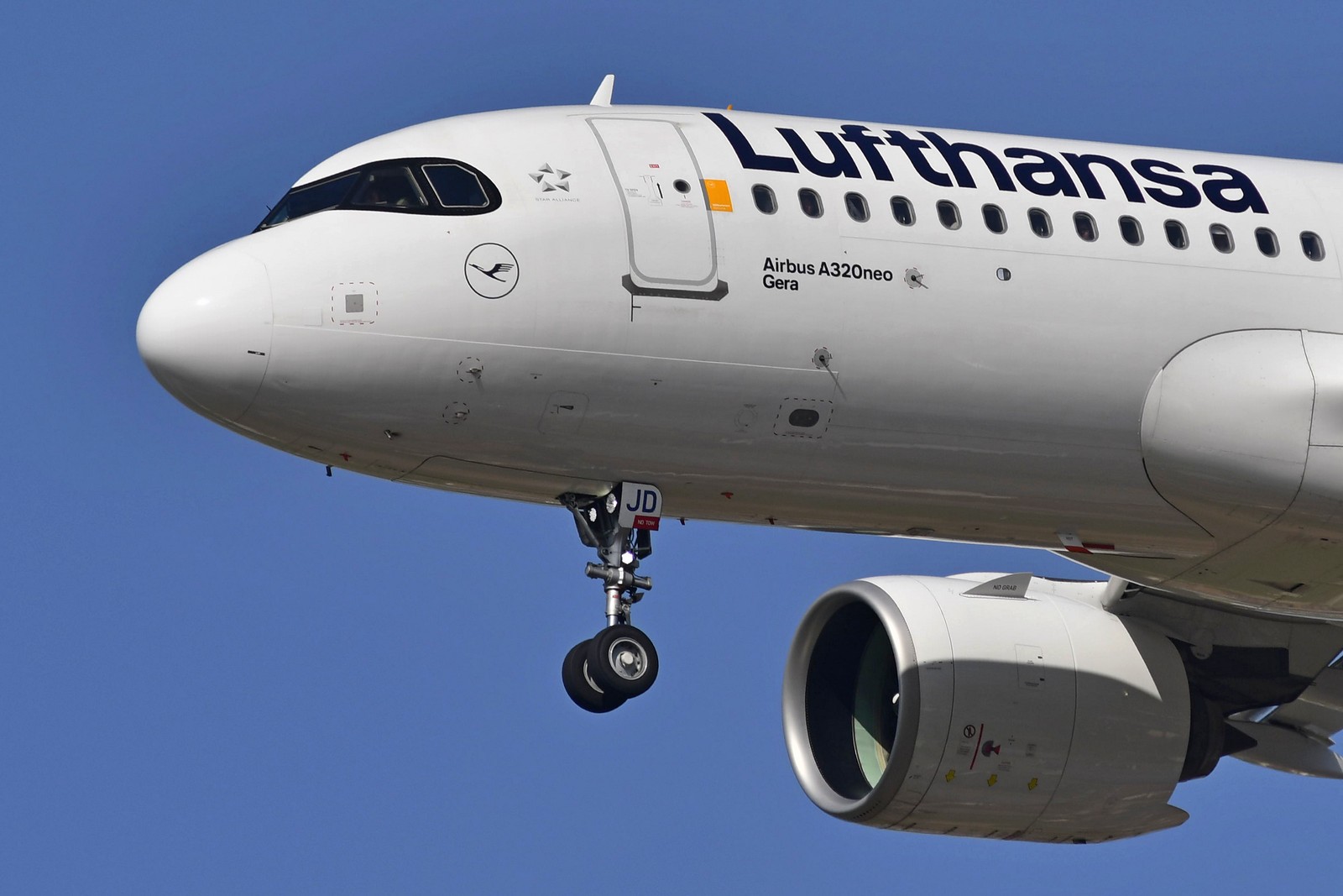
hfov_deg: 4.6
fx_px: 16788
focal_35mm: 450
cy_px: 448
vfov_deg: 3.1
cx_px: 672
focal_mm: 300
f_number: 11
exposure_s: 1/1000
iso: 100
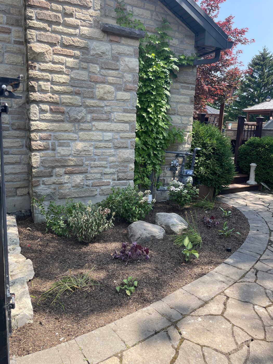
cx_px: 136
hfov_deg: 53.1
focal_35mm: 26
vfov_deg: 67.3
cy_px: 182
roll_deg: -0.7
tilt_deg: -9.4
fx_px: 273
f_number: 1.6
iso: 32
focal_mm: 4.2
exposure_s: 1/849
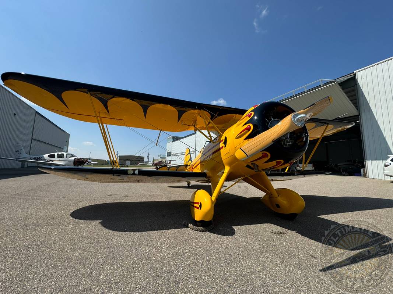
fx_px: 159
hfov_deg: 102.1
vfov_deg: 85.7
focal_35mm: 14
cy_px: 147
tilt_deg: +7.2
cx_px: 196
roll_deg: -0.9
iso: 40
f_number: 2.2
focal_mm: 2.22
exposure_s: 1/2273
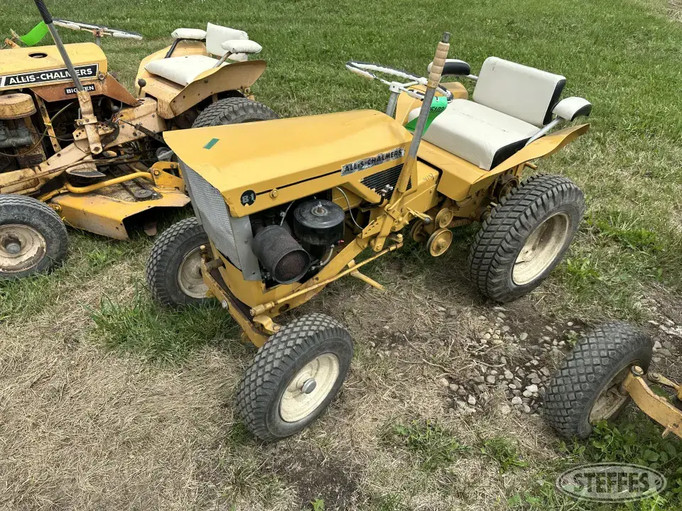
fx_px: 473
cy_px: 256
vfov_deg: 56.8
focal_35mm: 24
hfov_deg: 71.6
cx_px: 341
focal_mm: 6.86
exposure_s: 1/2732
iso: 80
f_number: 1.78
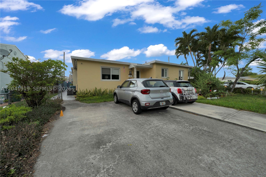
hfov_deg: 108.3
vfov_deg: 85.4
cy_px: 88
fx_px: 96
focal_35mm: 13
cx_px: 133
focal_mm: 13
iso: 400
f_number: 11
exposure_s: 1/80
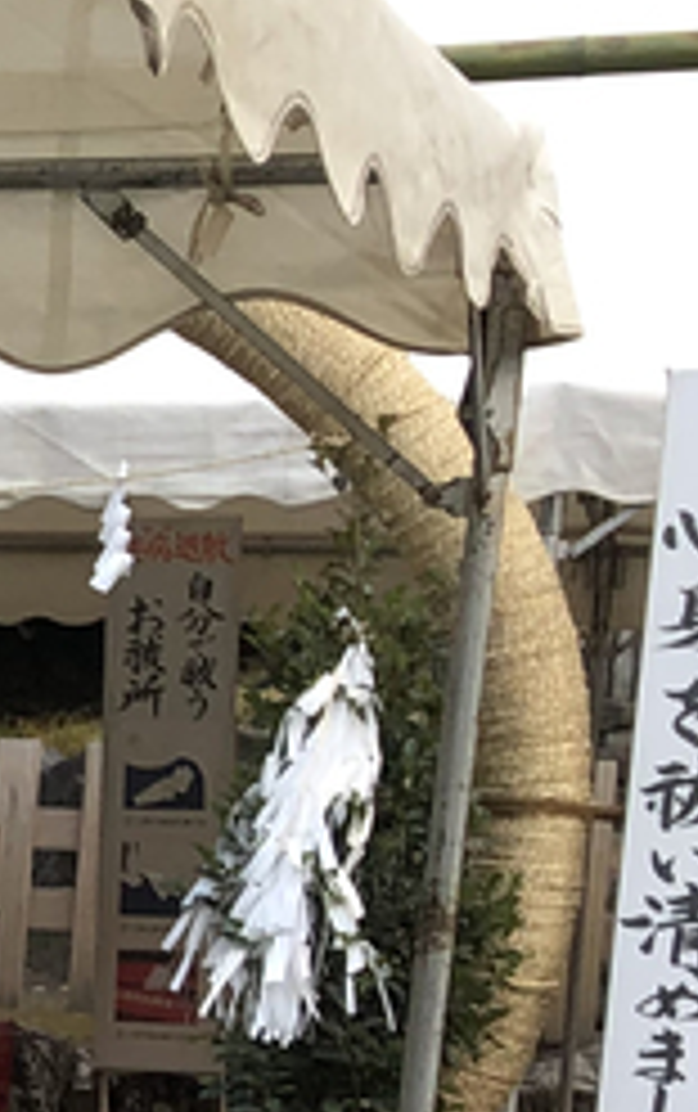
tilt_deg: -3.9
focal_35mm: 144
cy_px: 1130
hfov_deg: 7.5
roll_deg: -1.7
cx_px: -1702
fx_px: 4370
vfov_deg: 14.3
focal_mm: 3.99
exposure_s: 1/120
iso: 25
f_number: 1.8
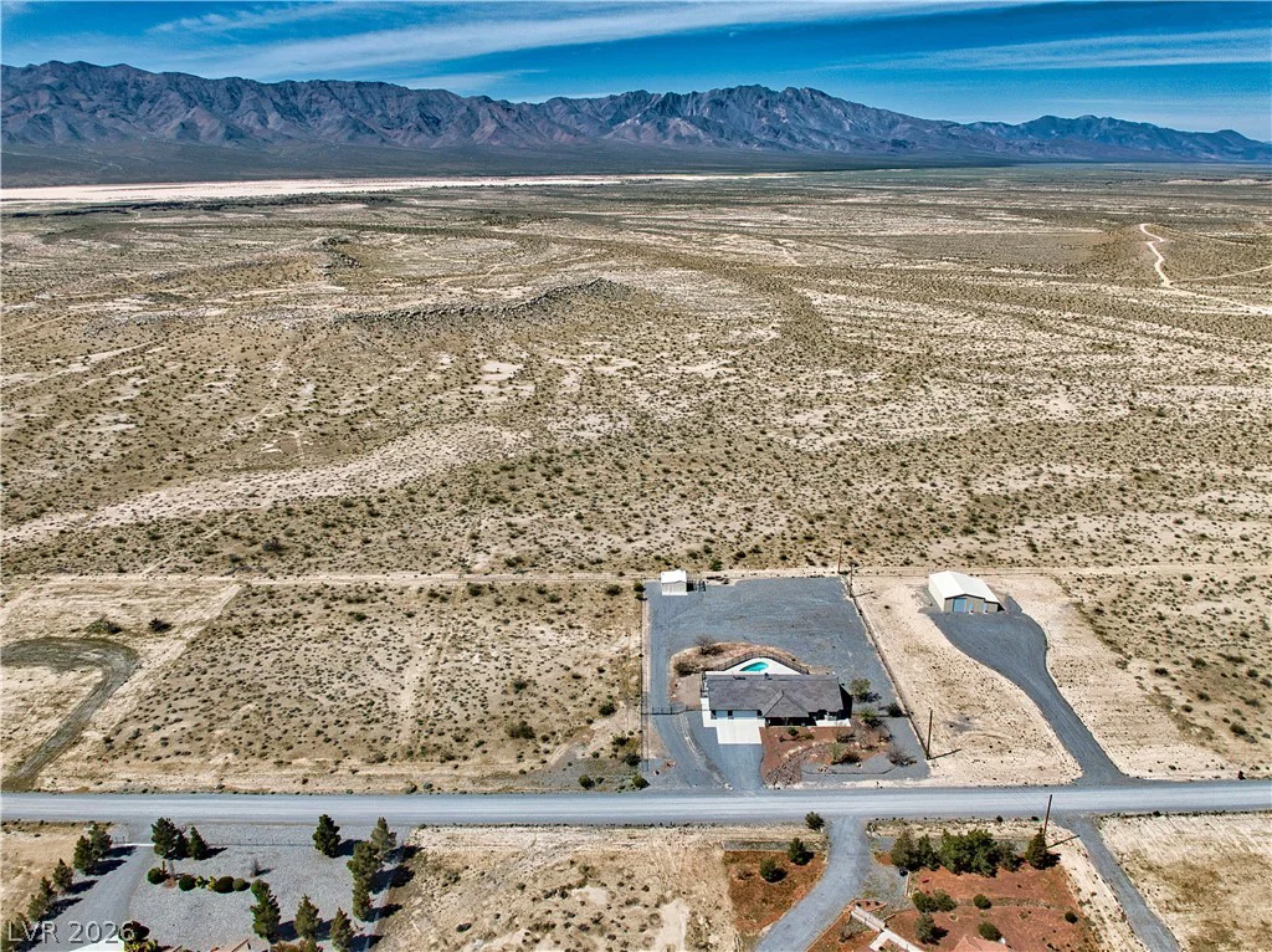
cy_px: 476
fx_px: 881
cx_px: 636
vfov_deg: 56.7
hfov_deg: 71.6
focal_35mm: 24
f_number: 2.8
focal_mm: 12.29
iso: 100
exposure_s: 1/800
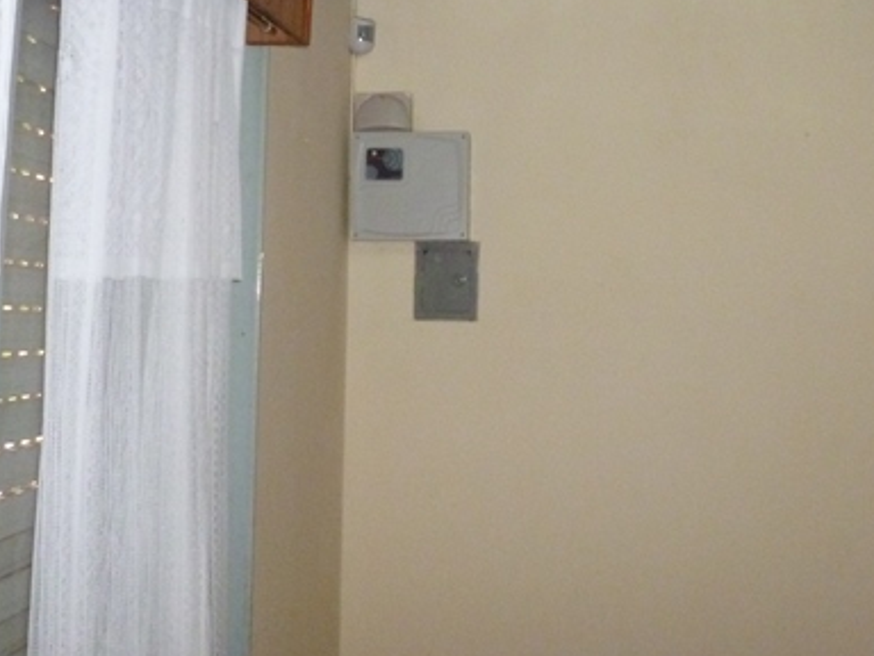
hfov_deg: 37.7
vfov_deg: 28.0
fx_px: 1262
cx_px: 599
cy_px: 64
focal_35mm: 50
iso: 400
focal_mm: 4.3
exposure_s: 1/60
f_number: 2.5
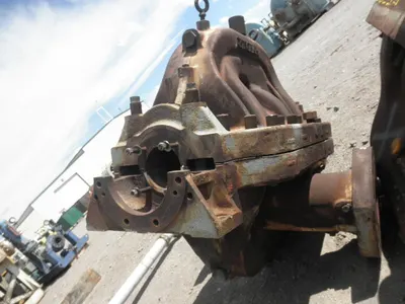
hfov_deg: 63.4
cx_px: 202
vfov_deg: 49.7
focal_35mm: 28
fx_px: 328
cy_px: 152
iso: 64
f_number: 8.5
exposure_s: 1/100
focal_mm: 5
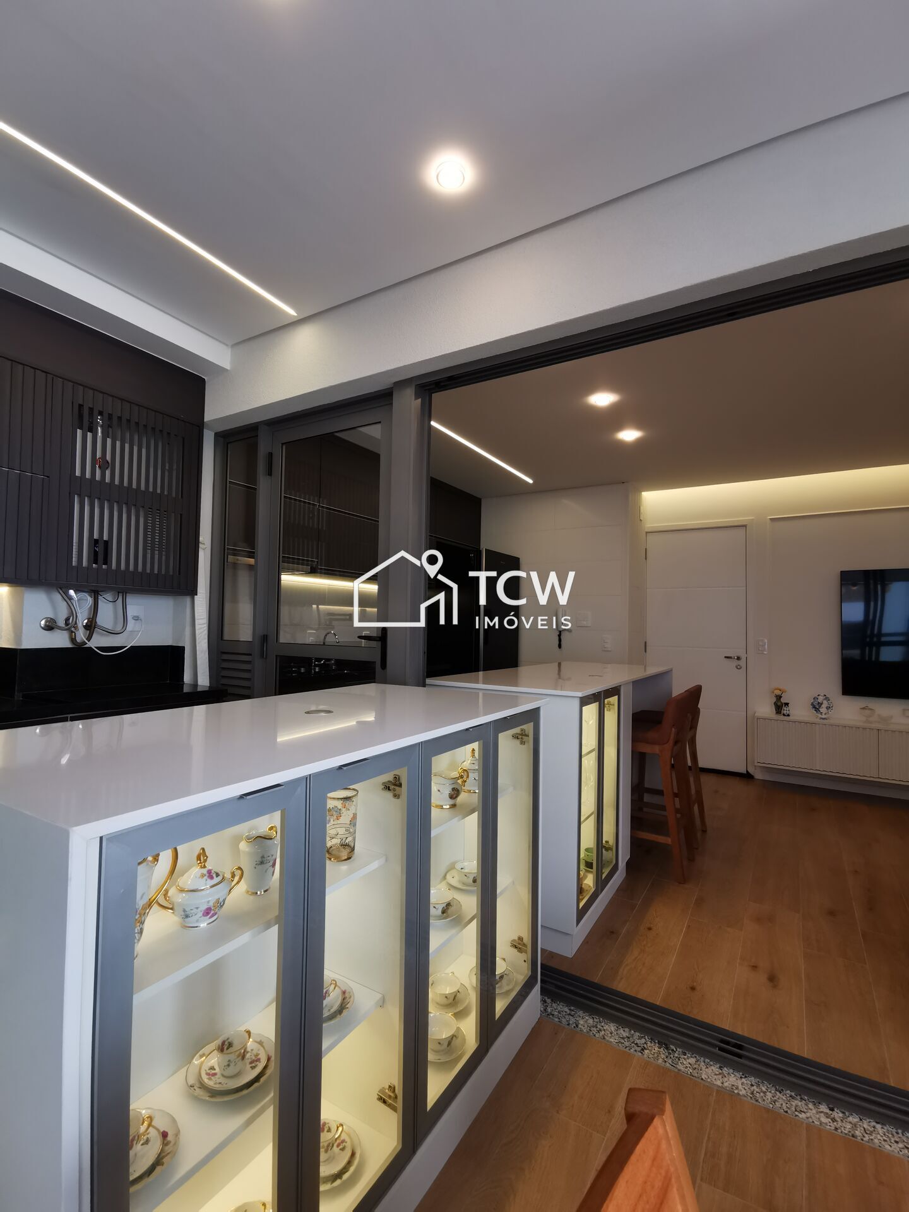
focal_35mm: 16
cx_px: 454
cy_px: 606
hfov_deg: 78.1
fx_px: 560
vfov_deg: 94.5
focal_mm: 2.35
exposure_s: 1/60
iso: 80
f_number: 2.2
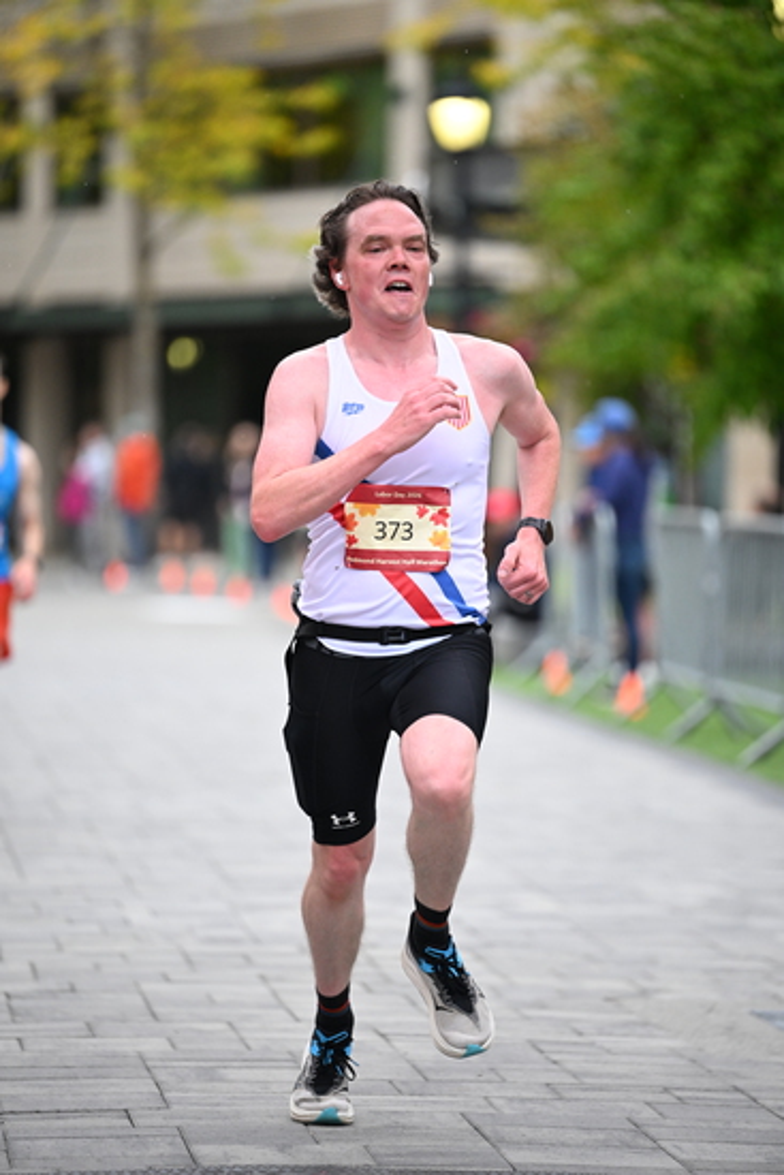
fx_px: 6039
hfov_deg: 7.4
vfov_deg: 11.1
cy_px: 588
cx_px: 392
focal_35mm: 185
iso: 1600
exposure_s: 1/1600
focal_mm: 185
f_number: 2.8
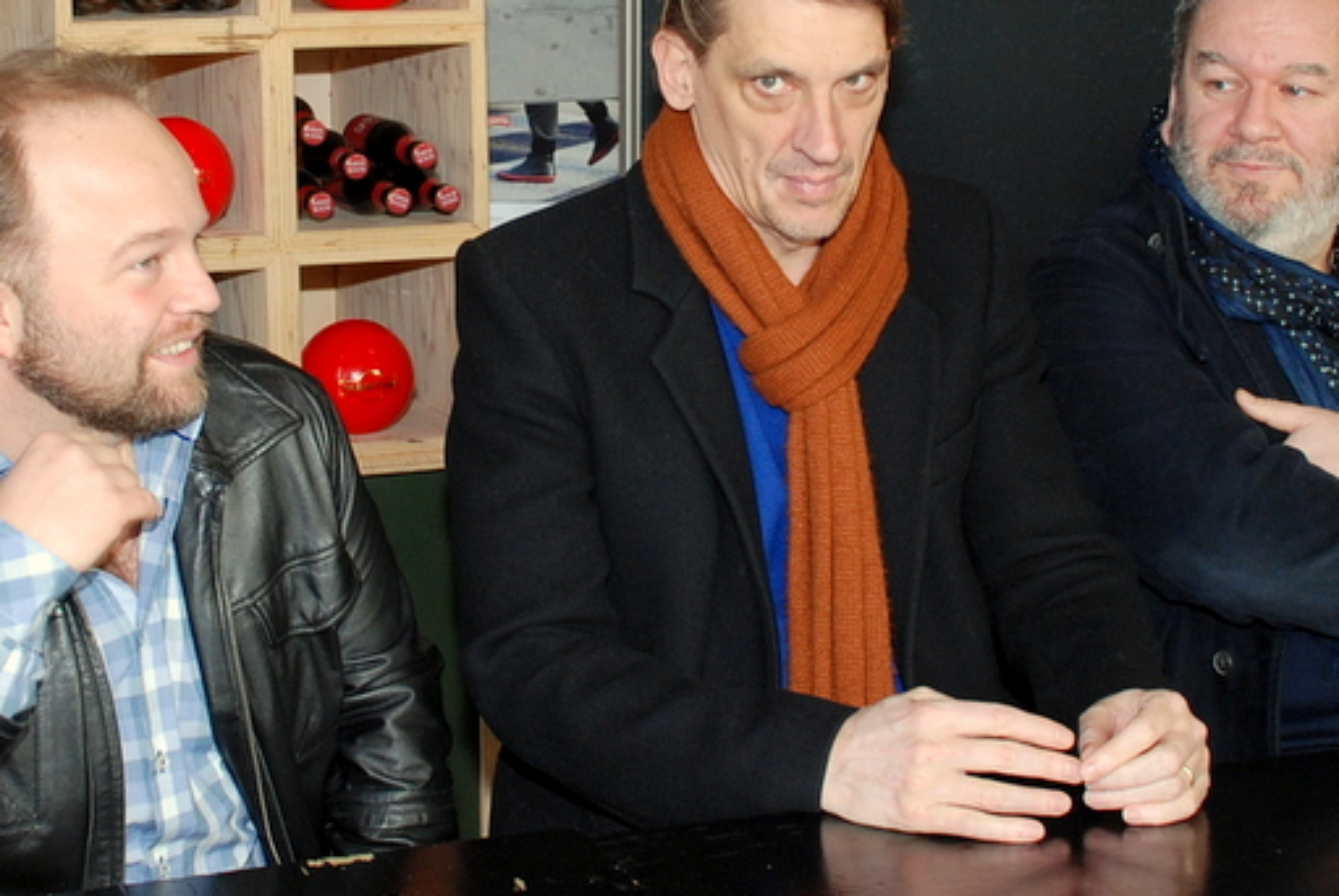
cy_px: 441
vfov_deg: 24.7
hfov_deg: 36.2
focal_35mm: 55
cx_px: 671
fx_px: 2048
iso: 320
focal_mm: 26
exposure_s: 1/60
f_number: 5.6
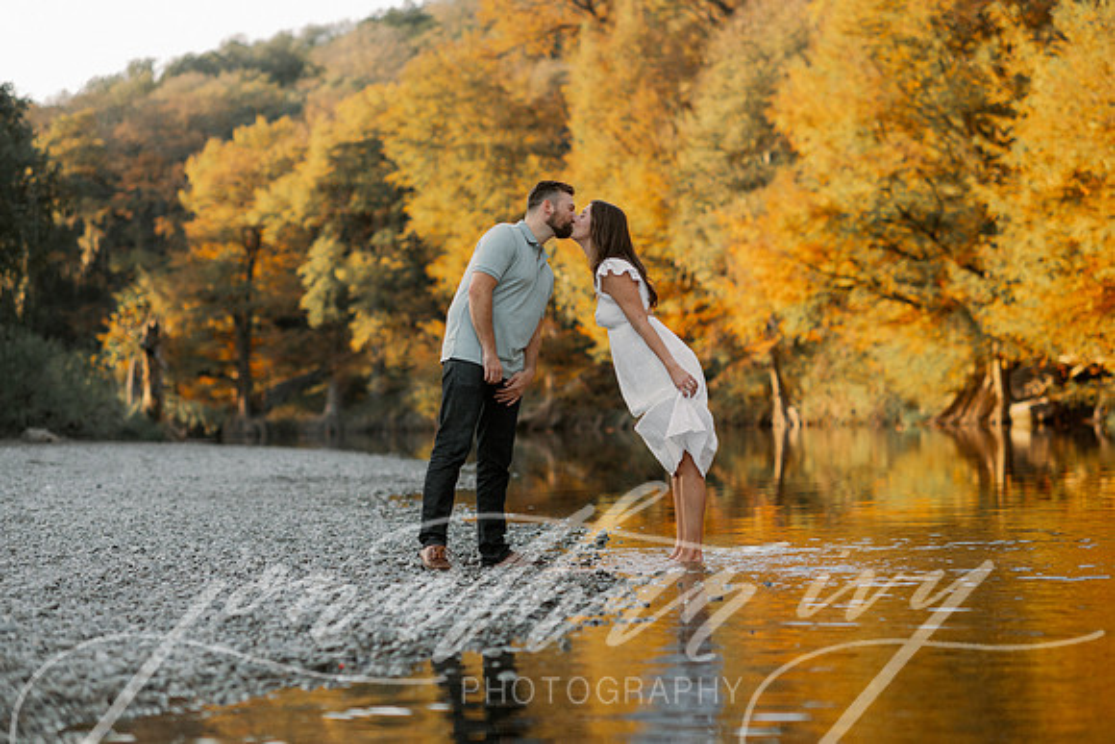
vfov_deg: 16.1
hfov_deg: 23.9
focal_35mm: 85
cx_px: 558
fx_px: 2633
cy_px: 372
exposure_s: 1/250
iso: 125
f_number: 2.2
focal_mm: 85
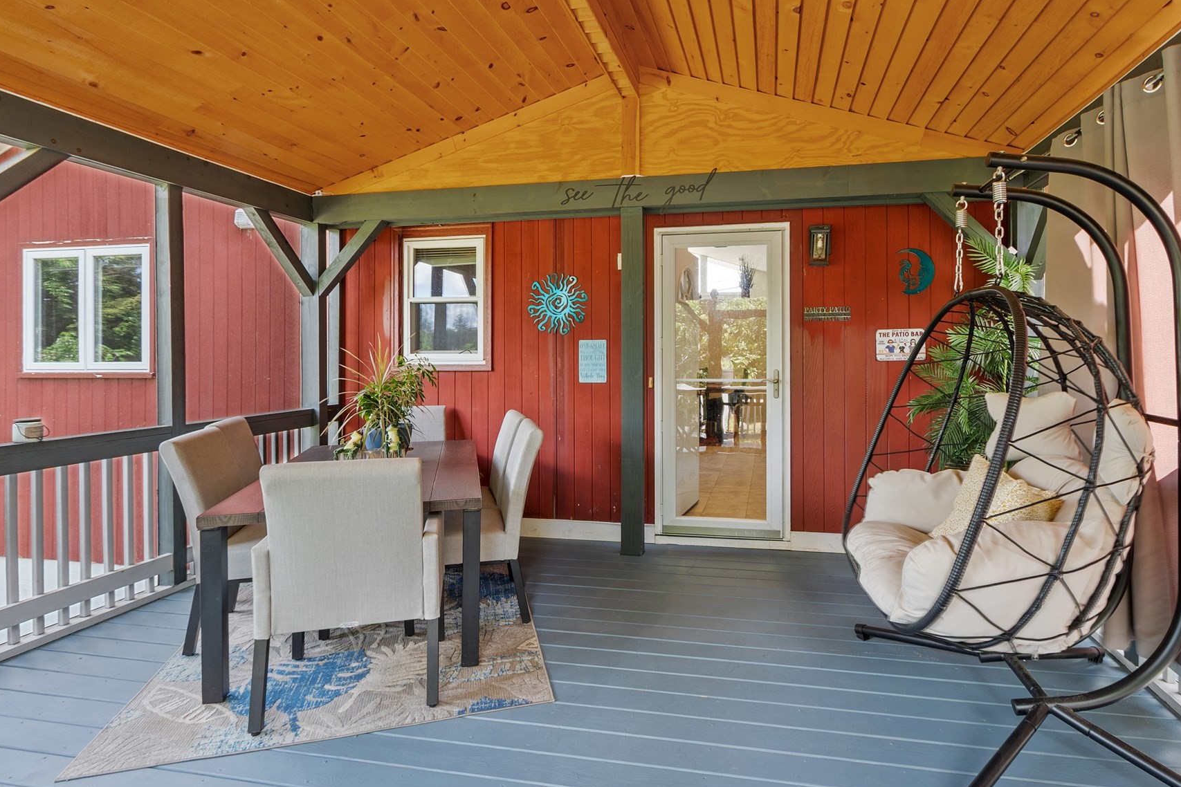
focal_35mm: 18
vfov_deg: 67.3
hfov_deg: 89.6
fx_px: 590
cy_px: 360
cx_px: 657
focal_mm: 10
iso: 320
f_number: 8
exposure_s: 1/1.25
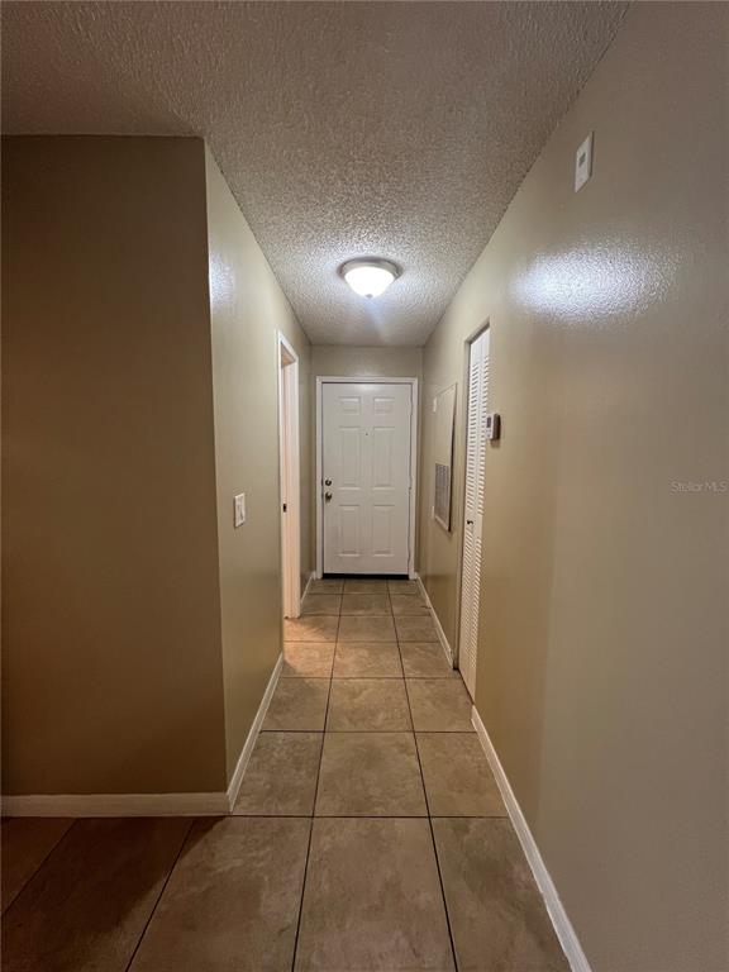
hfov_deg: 89.9
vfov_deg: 106.2
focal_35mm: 13
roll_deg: -0.3
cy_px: 486
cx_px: 364
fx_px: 365
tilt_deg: -5.3
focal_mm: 1.57
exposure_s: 1/60
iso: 200
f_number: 1.8
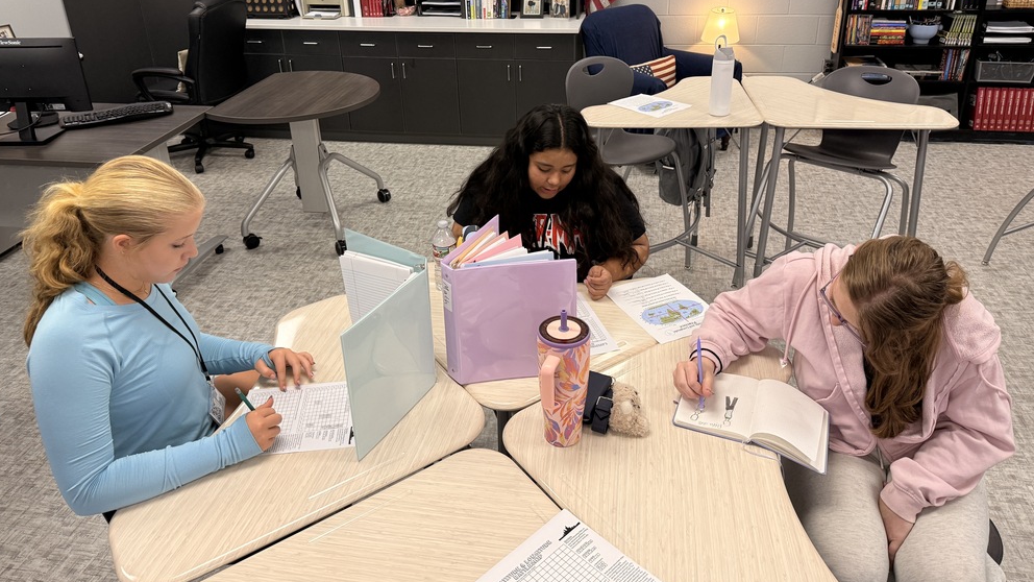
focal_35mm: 27
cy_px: 203
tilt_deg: -23.7
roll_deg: +1.9
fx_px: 740
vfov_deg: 42.4
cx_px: 525
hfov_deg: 69.9
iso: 200
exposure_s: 1/120
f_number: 1.78
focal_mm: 6.76
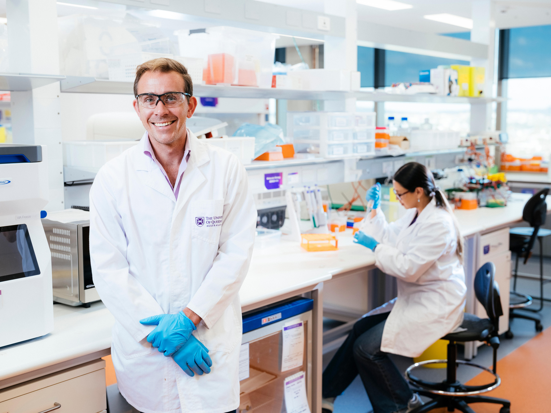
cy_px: 206
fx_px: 700
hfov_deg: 42.9
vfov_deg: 32.9
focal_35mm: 44
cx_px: 276
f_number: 4
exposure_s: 1/125
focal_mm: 55
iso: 640
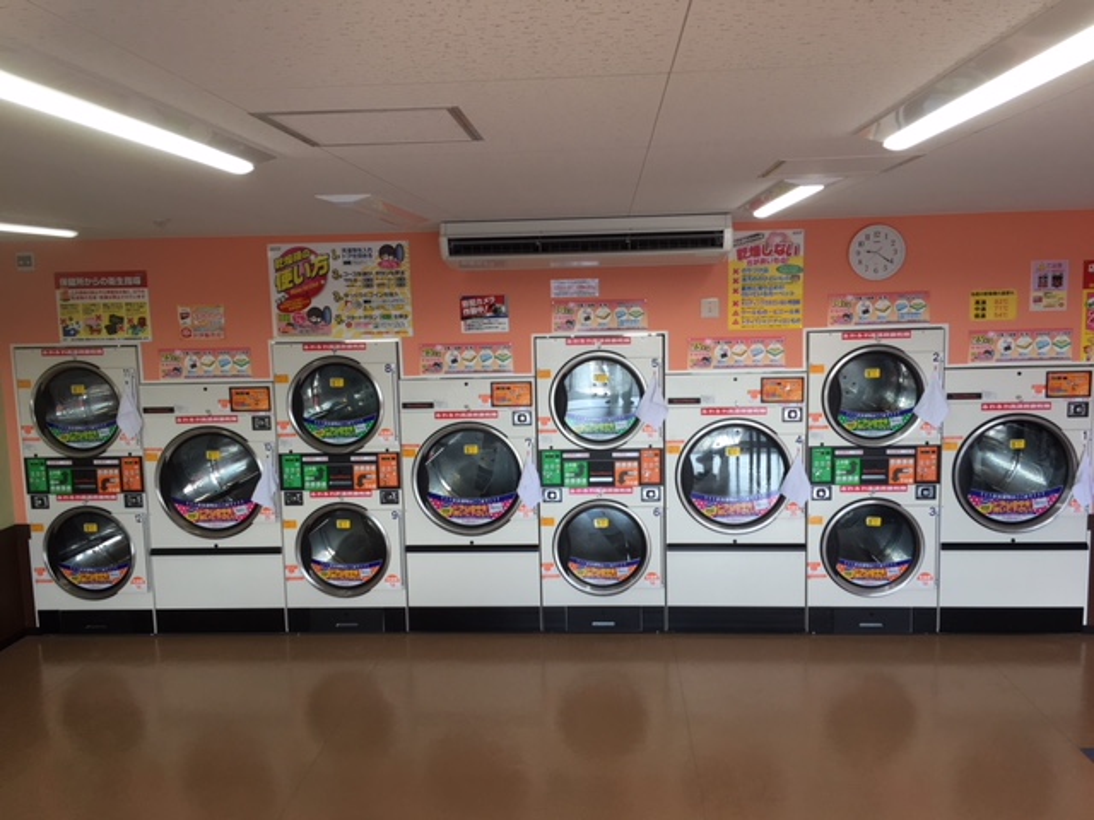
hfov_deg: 61.7
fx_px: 917
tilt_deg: -6.8
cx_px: 547
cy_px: 410
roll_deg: +1.5
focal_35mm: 29
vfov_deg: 48.2
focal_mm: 4.15
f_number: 2.2
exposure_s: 1/120
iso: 40
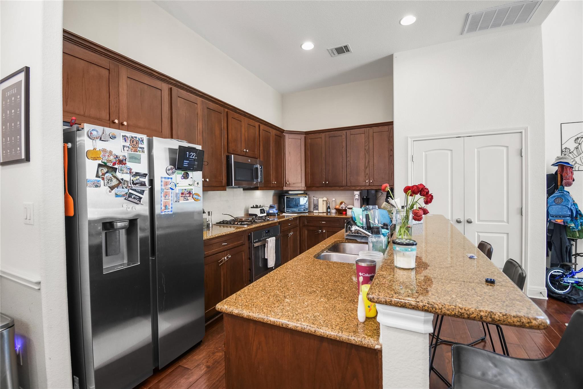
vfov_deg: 77.3
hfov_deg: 100.4
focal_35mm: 15
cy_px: 194
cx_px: 292
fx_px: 243
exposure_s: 1/5
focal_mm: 10
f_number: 4.5
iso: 400
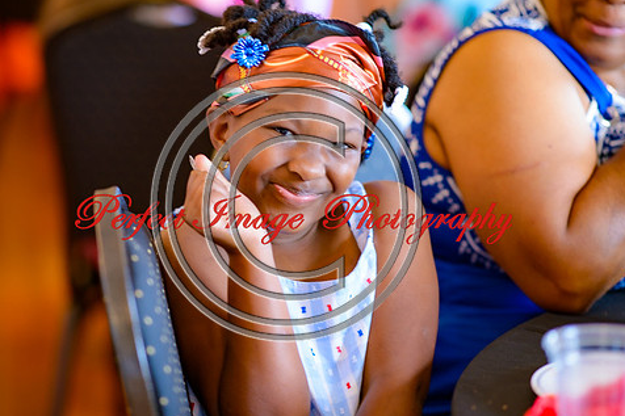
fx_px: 2221
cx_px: 286
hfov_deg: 16.0
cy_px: 216
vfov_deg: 10.7
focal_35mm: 128
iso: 720
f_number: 1.8
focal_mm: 105
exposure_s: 1/125
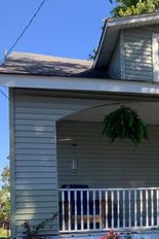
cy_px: 188
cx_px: 209
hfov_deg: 19.3
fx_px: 430
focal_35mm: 65
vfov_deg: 30.3
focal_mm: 3
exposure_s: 1/500
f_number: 1.8
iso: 16
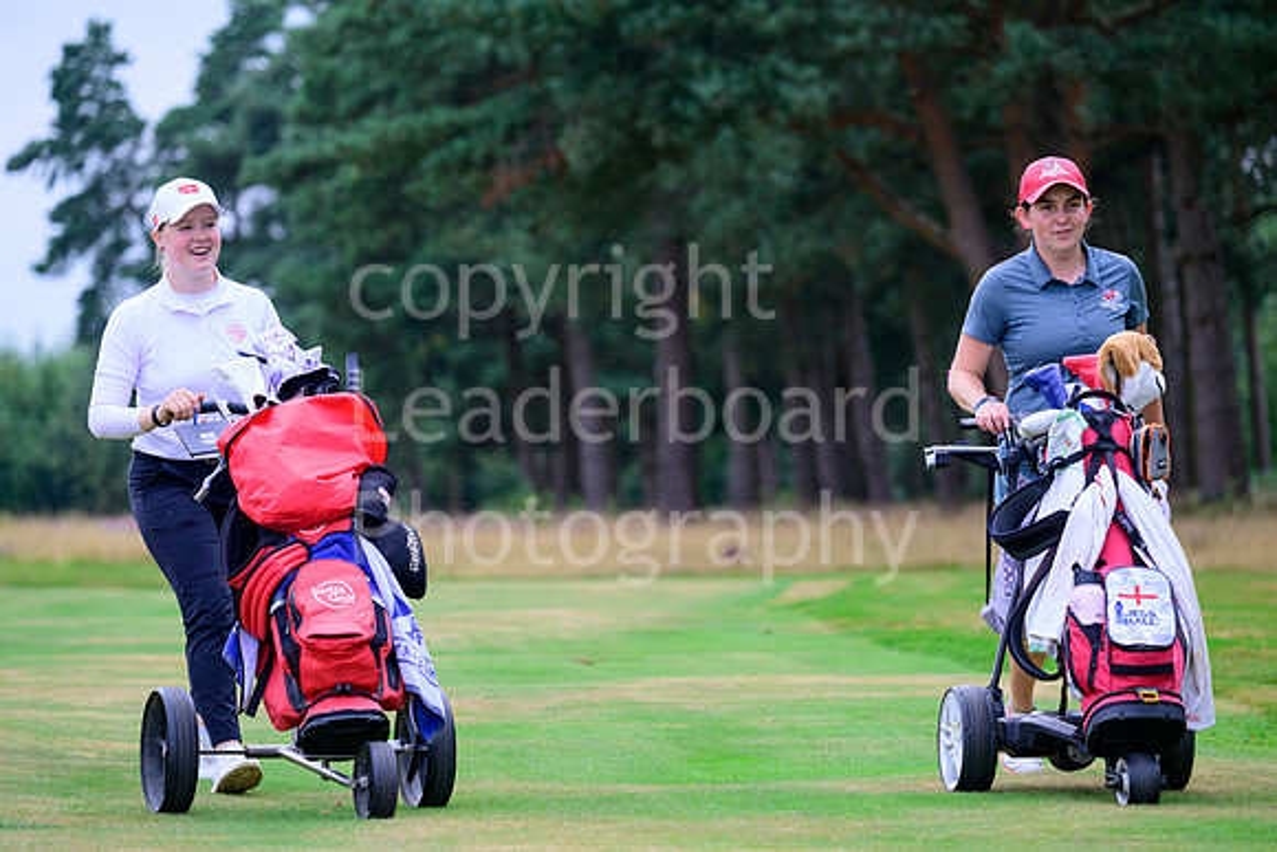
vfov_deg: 6.5
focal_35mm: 210
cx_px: 638
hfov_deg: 9.8
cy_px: 426
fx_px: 7451
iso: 1600
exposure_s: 1/2000
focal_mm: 210
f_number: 5.6
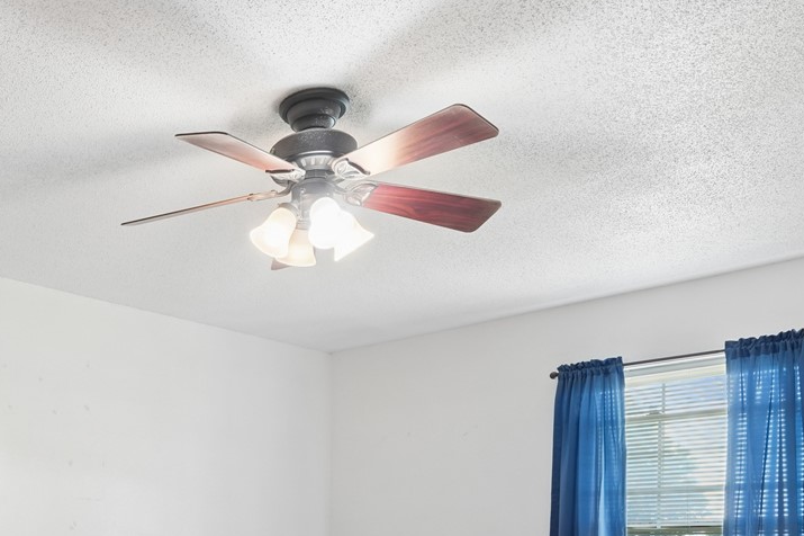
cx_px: 47
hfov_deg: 44.9
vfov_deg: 32.6
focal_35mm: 38
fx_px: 848
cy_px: 520
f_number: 10
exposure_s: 1/3.33
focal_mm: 16
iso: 400
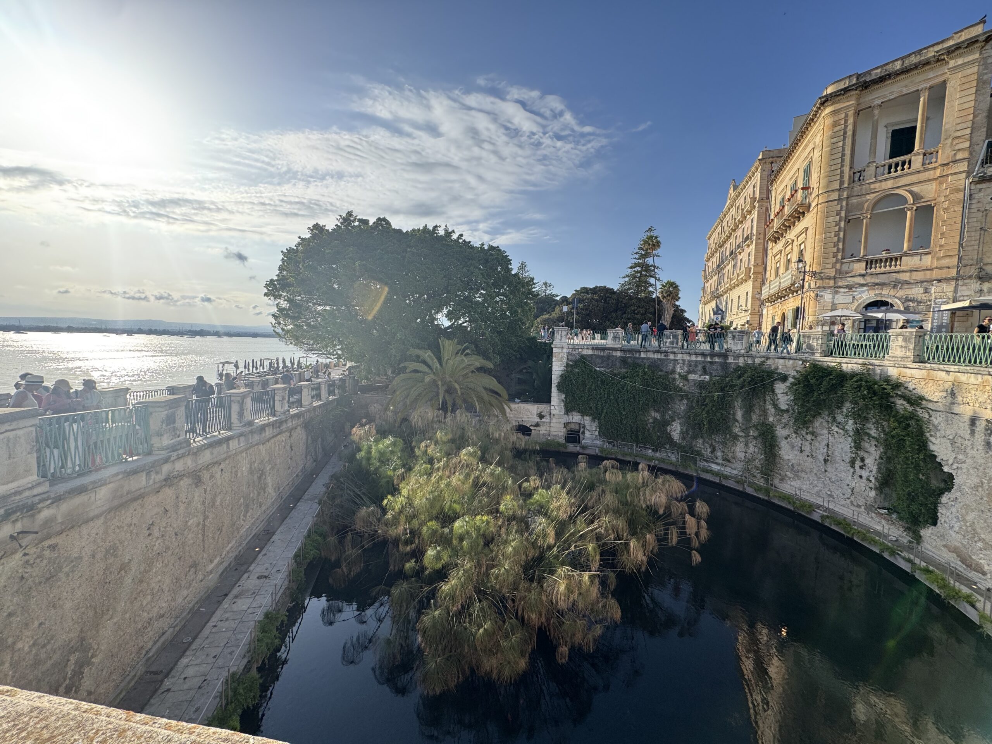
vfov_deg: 85.7
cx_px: 496
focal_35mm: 14
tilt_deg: -4.2
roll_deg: -0.1
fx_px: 401
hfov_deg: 102.1
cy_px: 372
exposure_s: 1/921
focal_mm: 2.22
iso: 50
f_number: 2.2
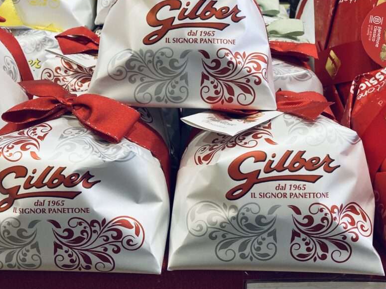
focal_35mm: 37
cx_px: 187
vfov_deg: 38.5
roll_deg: +2.7
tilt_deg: -23.8
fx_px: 413
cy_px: 112
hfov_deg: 50.1
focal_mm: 3.99
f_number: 1.8
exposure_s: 1/50
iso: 200
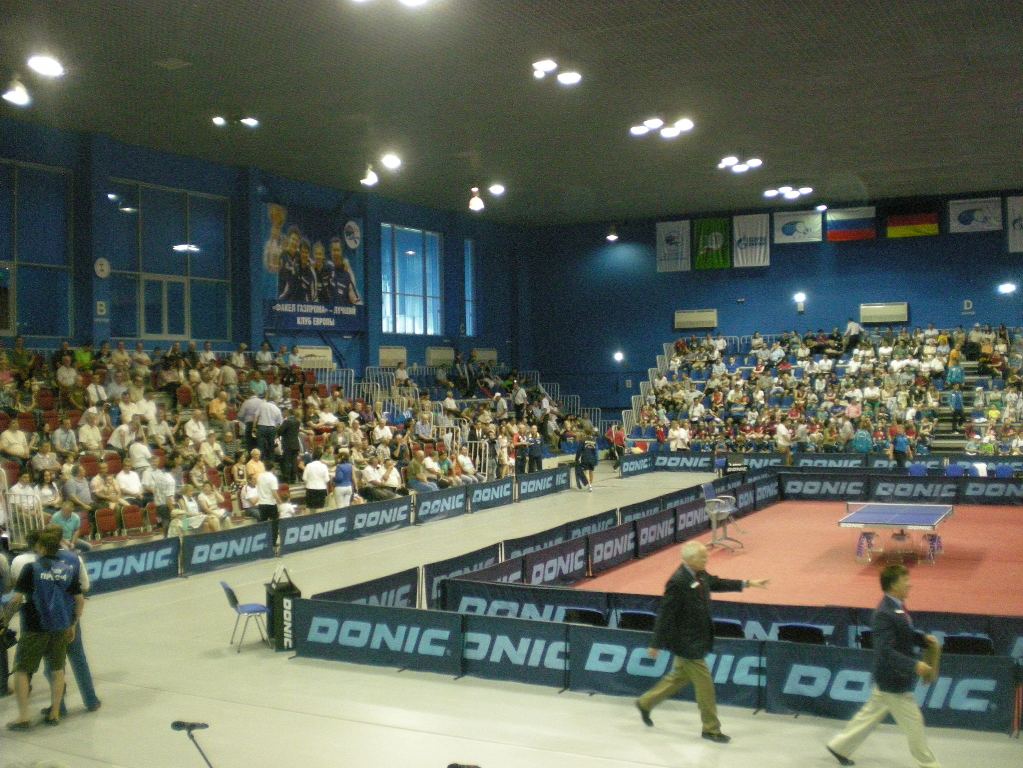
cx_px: 512
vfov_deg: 37.7
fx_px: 1123
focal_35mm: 38
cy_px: 384
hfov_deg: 49.0
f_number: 3.1
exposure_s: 1/60
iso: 660
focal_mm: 6.3
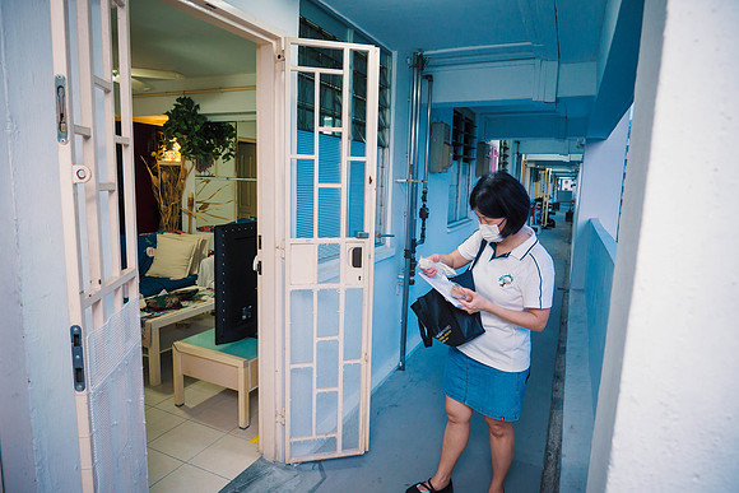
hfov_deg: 81.7
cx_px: 370
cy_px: 246
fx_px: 427
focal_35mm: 21
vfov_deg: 60.0
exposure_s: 1/125
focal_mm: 10
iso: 500
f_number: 2.2
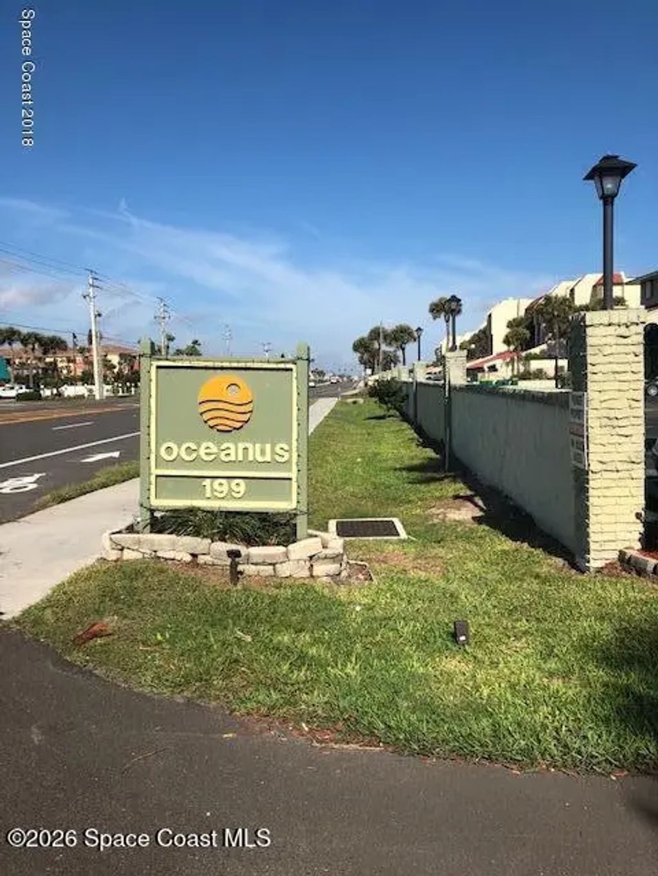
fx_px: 710
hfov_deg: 49.8
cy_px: 438
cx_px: 329
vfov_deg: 63.4
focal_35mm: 28
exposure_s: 1/3040
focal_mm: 3.99
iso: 25
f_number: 1.8
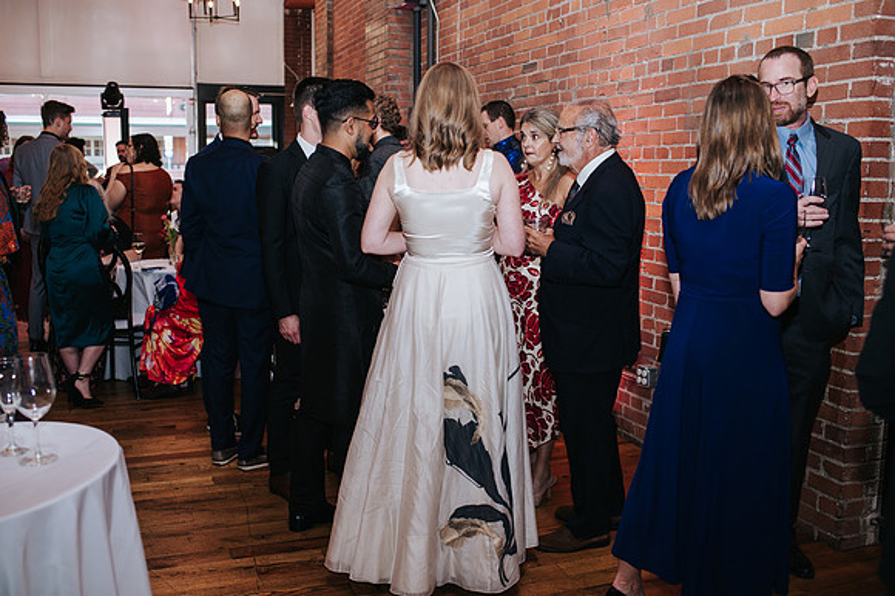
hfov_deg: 53.4
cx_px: 448
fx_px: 890
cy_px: 298
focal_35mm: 36
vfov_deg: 37.0
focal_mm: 35
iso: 800
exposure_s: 1/200
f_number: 3.2
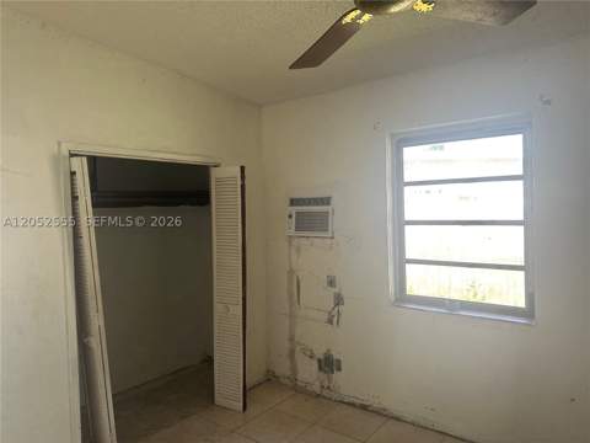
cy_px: 222
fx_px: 409
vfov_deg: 56.8
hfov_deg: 71.6
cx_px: 295
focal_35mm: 24
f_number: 1.78
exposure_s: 1/121
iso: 125
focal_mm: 6.86
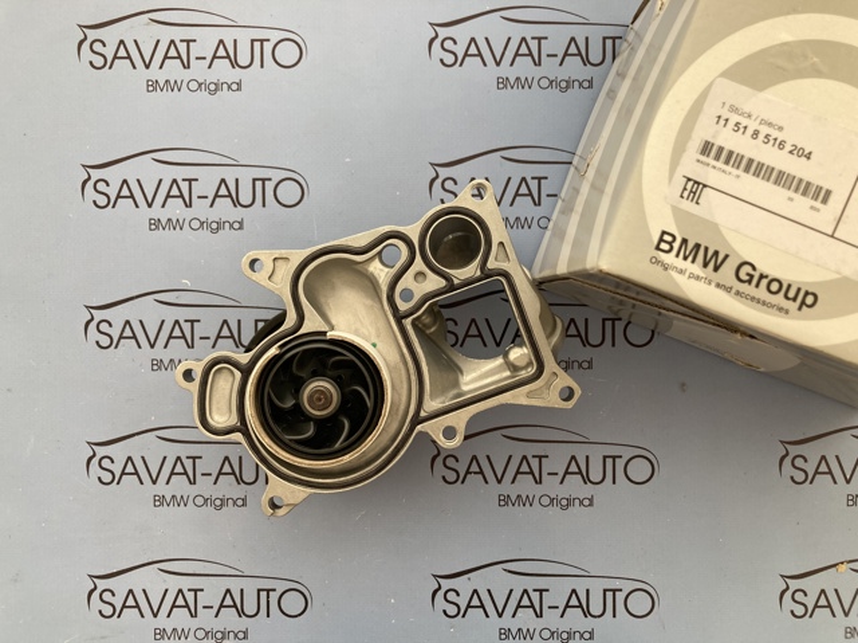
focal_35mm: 28
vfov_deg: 49.7
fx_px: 693
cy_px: 322
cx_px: 429
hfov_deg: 63.5
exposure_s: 1/121
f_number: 1.8
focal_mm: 3.99
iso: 80
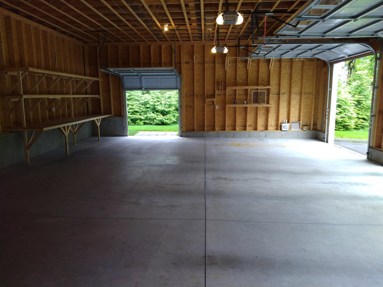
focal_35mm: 20
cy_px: 144
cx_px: 192
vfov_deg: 66.0
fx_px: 221
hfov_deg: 81.7
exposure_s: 1/60
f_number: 2
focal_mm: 3.54
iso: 156
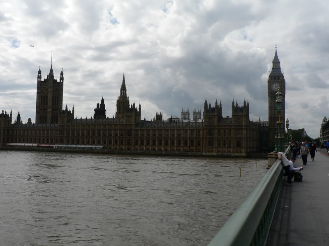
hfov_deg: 51.4
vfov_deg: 39.7
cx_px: 164
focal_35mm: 36
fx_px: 342
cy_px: 123
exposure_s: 1/640
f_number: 5.6
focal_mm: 6
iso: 80
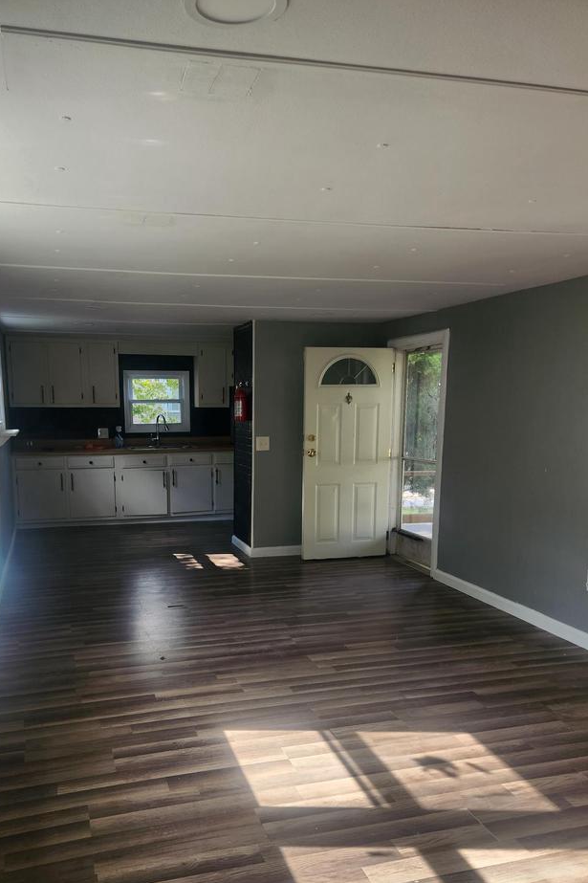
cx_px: 243
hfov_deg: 46.2
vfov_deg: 65.1
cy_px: 514
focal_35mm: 28
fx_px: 686
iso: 40
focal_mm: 5.4
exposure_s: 1/180
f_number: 1.8
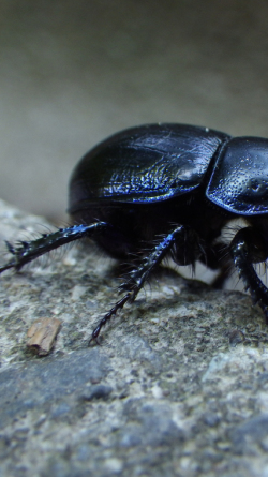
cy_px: 237
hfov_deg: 15.9
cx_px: 228
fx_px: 948
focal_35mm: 75
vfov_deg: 28.2
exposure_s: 1/20
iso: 200
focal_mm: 9.1
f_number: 4.4
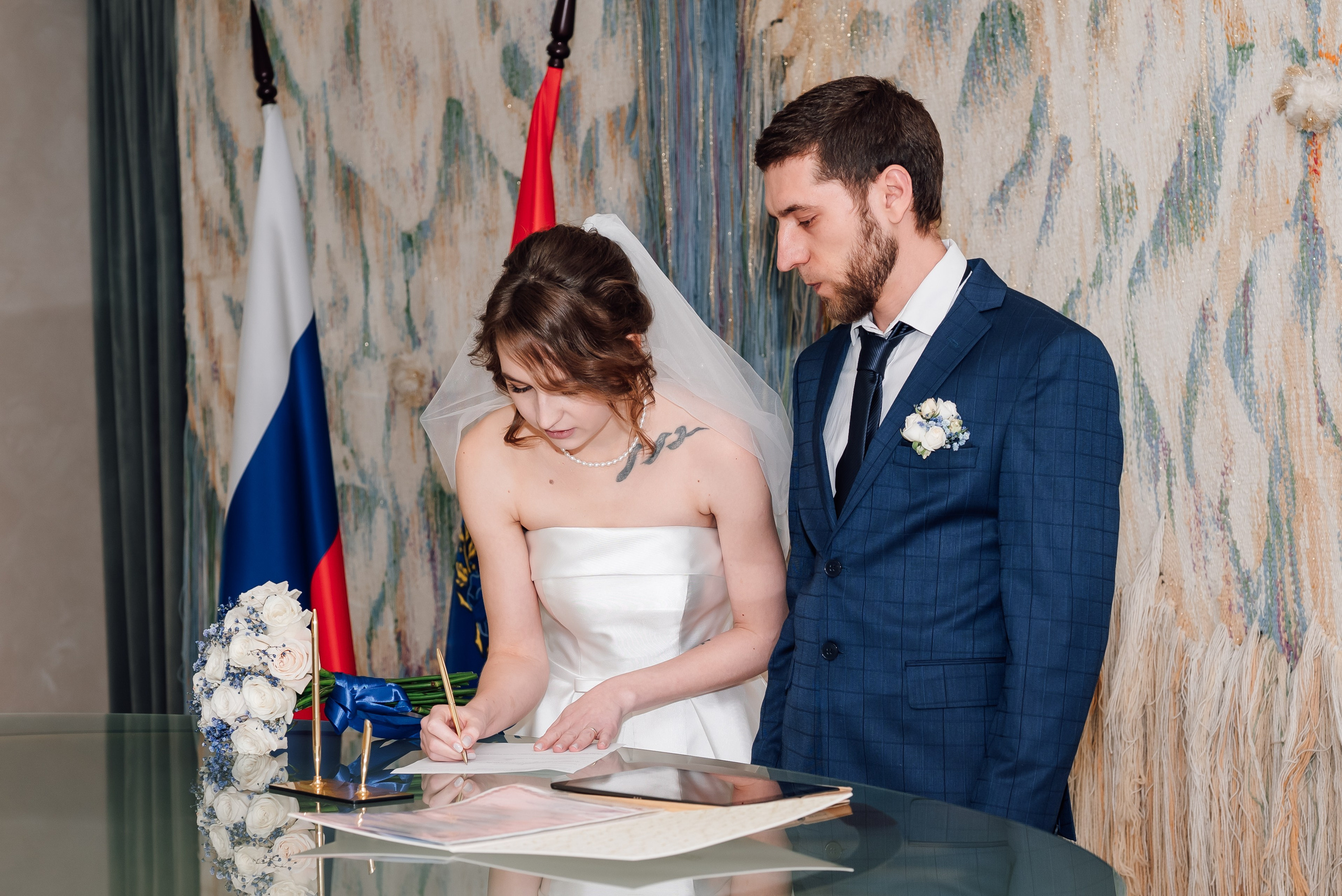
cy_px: 578
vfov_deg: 17.4
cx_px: 770
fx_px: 2929
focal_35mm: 79
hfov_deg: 25.8
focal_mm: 50
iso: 160
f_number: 4.5
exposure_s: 1/200
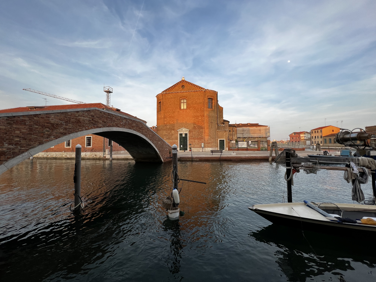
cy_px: 141
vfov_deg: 89.9
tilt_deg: +1.9
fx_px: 141
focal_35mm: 13
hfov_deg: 106.2
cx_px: 188
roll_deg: +0.6
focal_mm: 1.57
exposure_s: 1/207
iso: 32
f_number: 1.8
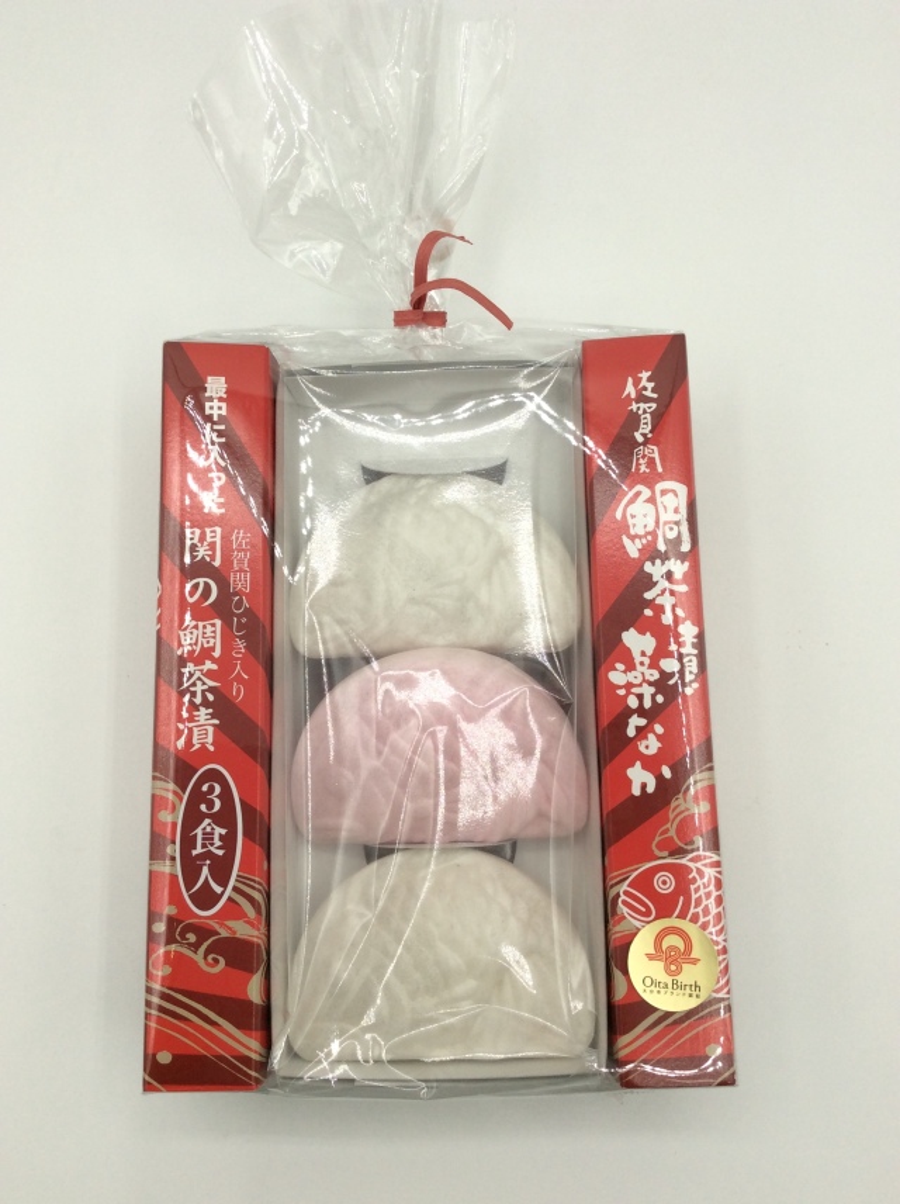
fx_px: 1112
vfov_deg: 56.9
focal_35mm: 32
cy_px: 602
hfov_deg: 44.1
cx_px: 450
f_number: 2.4
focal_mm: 3.3
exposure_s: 1/427
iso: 32
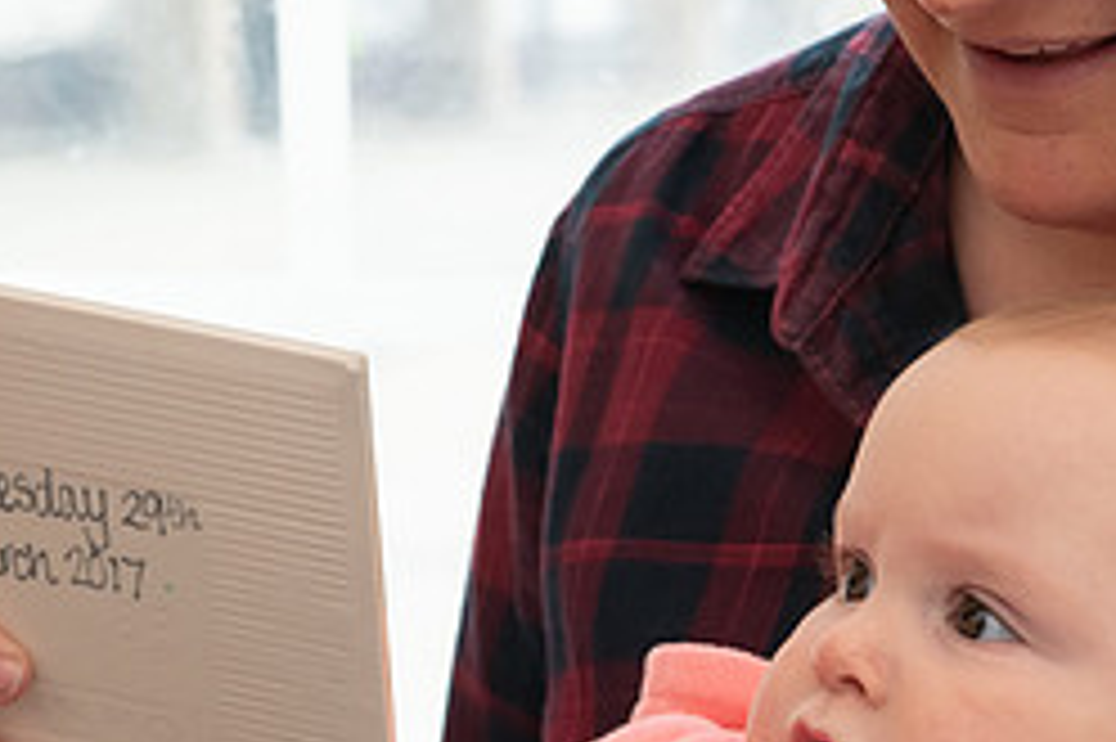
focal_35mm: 164
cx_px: 680
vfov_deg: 8.3
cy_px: 686
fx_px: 5080
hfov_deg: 12.5
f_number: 8
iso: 1100
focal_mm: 70
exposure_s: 1/200
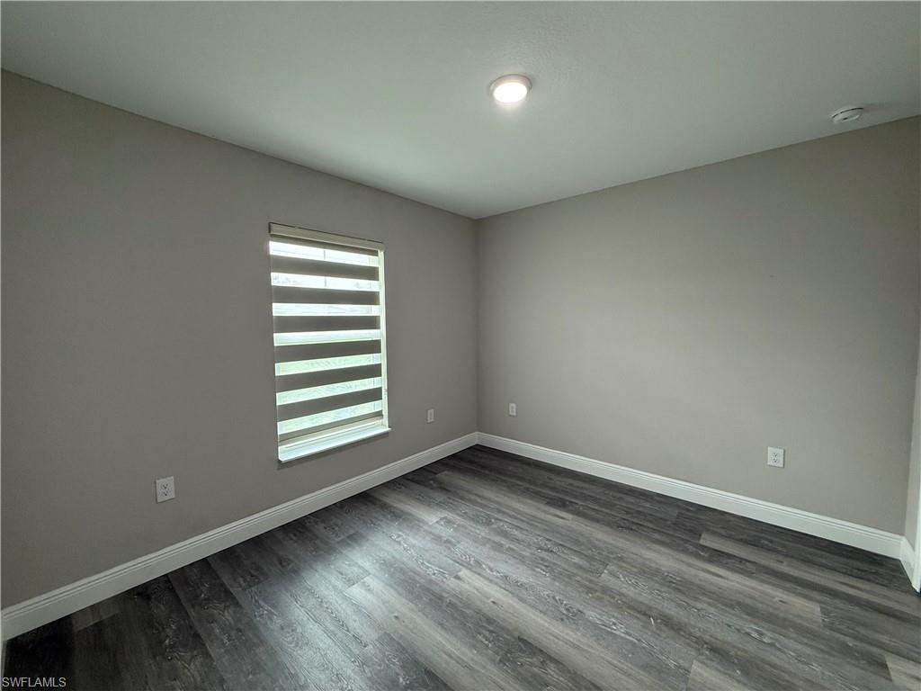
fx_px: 372
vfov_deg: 85.7
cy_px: 346
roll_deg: +0.5
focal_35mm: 14
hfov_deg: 102.1
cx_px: 460
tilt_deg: -3.8
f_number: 2.2
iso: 200
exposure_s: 1/120
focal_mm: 2.22
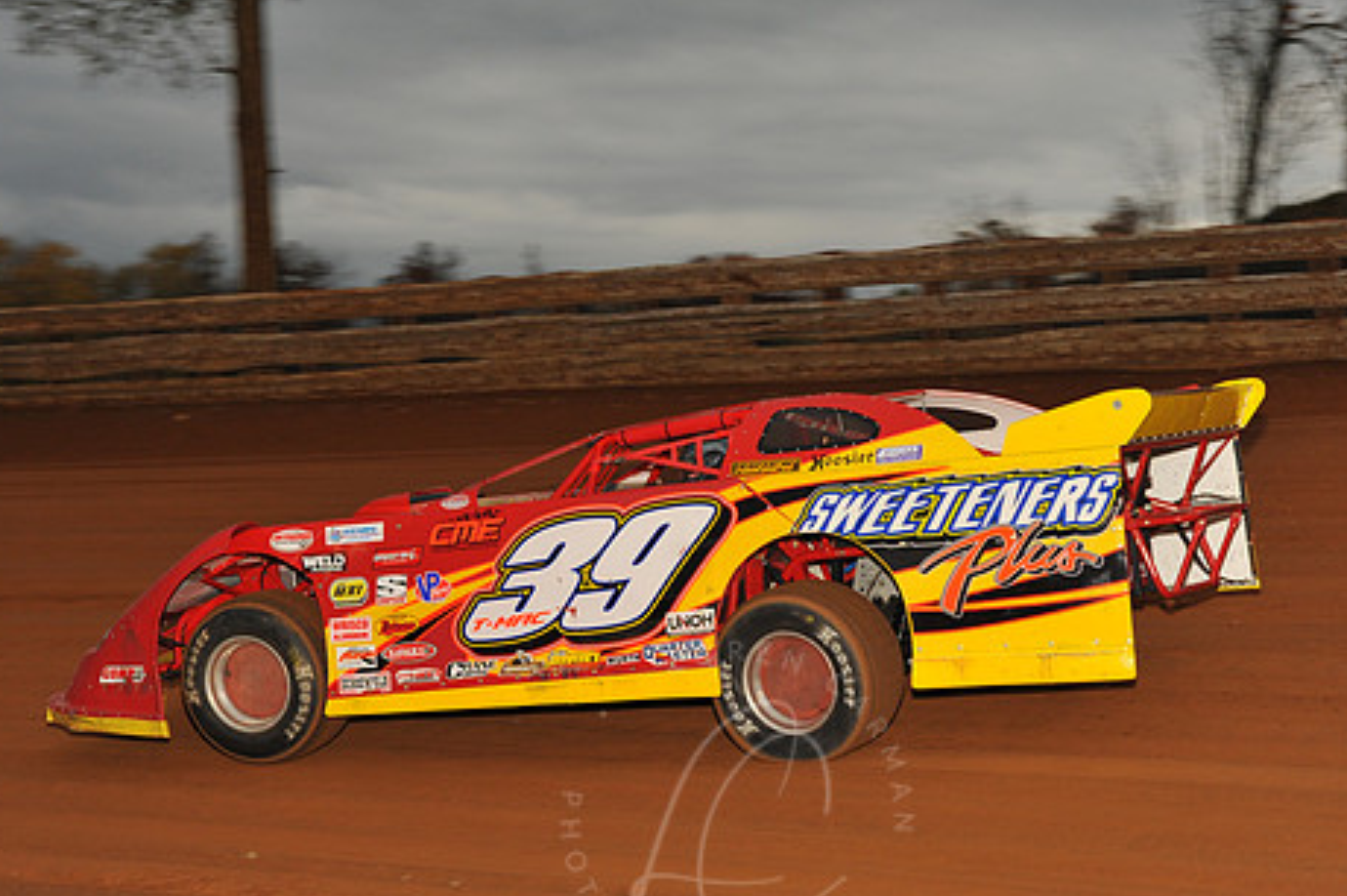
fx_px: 3066
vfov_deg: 16.6
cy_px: 548
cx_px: 735
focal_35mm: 82
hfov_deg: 24.8
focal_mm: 65
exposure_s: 1/320
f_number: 7.1
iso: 800
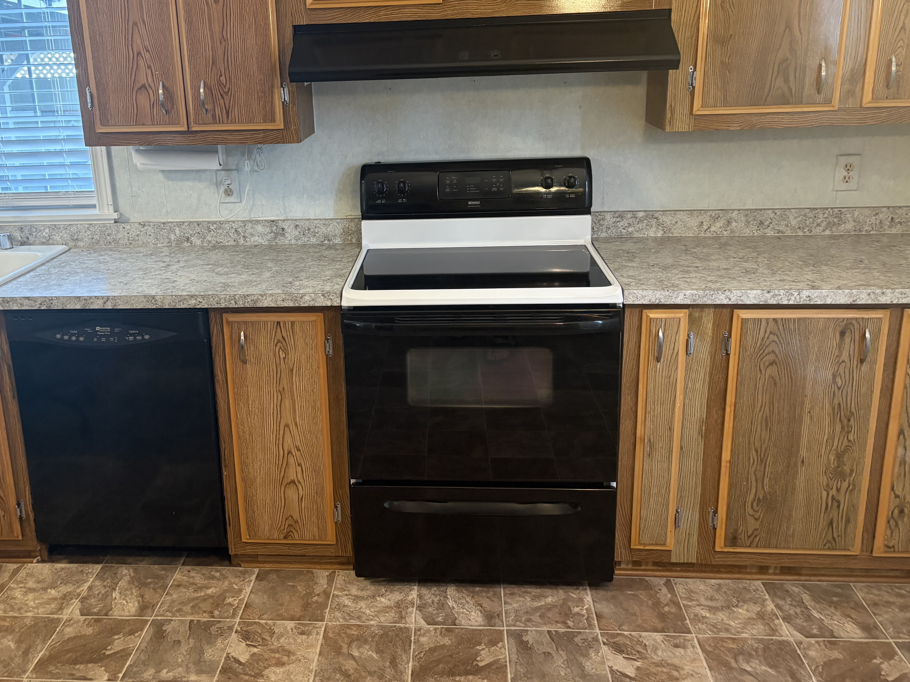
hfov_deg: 56.5
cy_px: 270
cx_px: 373
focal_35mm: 32
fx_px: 841
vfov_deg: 43.9
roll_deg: +2.9
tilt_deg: -15.2
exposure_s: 1/60
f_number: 1.6
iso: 250
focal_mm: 5.96
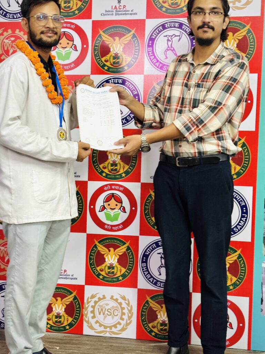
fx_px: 531
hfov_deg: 28.0
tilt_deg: -3.6
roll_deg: -2.3
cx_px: 132
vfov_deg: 36.8
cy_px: 177
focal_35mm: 52
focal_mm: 5.96
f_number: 1.6
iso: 200
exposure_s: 1/33
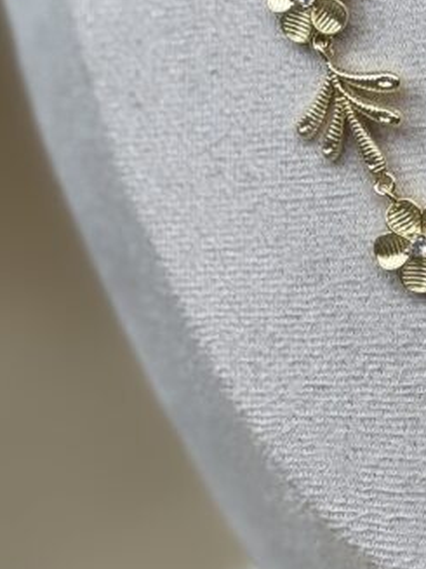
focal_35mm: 163
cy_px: 56
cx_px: 636
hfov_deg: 8.9
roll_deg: +0.0
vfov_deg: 12.0
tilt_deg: -23.3
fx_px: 2676
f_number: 1.6
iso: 32
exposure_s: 1/228
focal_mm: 5.96
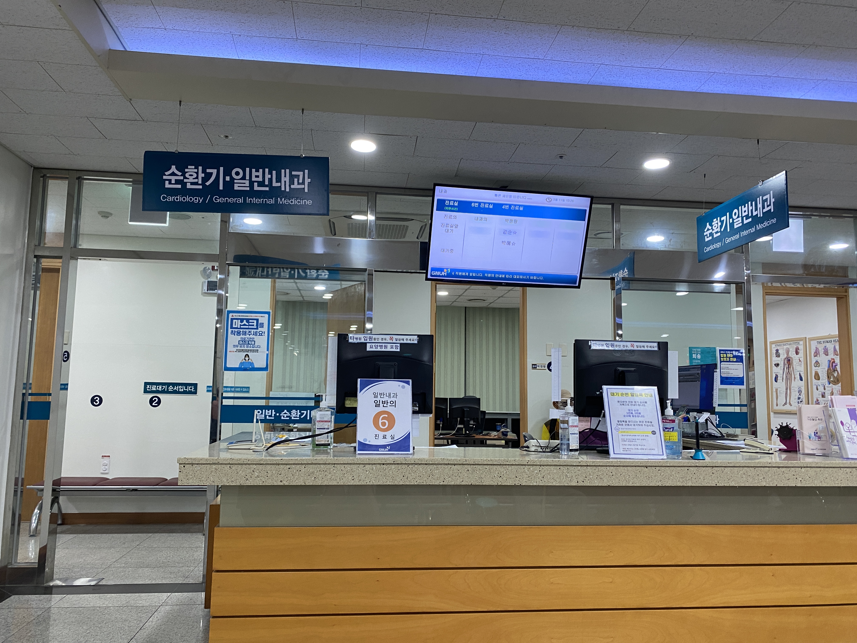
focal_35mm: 26
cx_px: 428
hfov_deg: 67.3
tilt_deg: +5.9
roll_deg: -0.8
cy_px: 322
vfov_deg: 53.1
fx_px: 644
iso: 100
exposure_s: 1/60
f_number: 1.8
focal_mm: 4.25
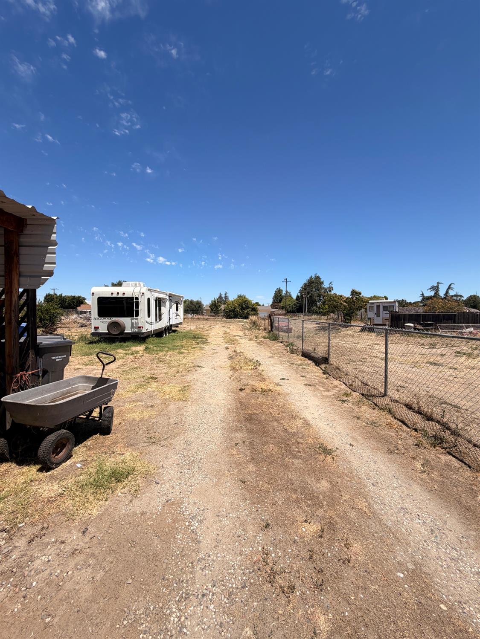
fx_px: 259
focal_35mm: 14
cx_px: 240
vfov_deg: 102.0
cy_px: 320
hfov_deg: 85.7
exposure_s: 1/888
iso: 20
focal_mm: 2.22
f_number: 2.2
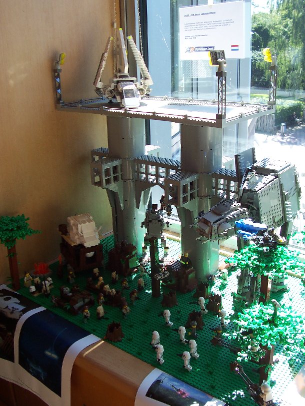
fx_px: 435
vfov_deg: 50.1
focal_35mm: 37
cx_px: 152
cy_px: 203
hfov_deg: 38.7
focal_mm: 5.6
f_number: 2.8
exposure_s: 1/180
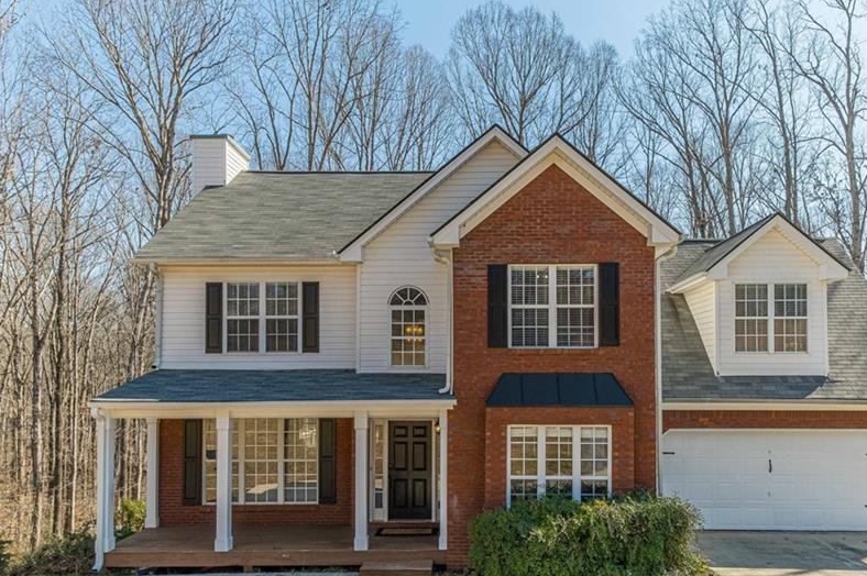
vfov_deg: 49.1
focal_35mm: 26
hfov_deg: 69.3
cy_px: 352
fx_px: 626
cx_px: 467
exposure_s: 1/250
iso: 200
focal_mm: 13.2
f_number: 11
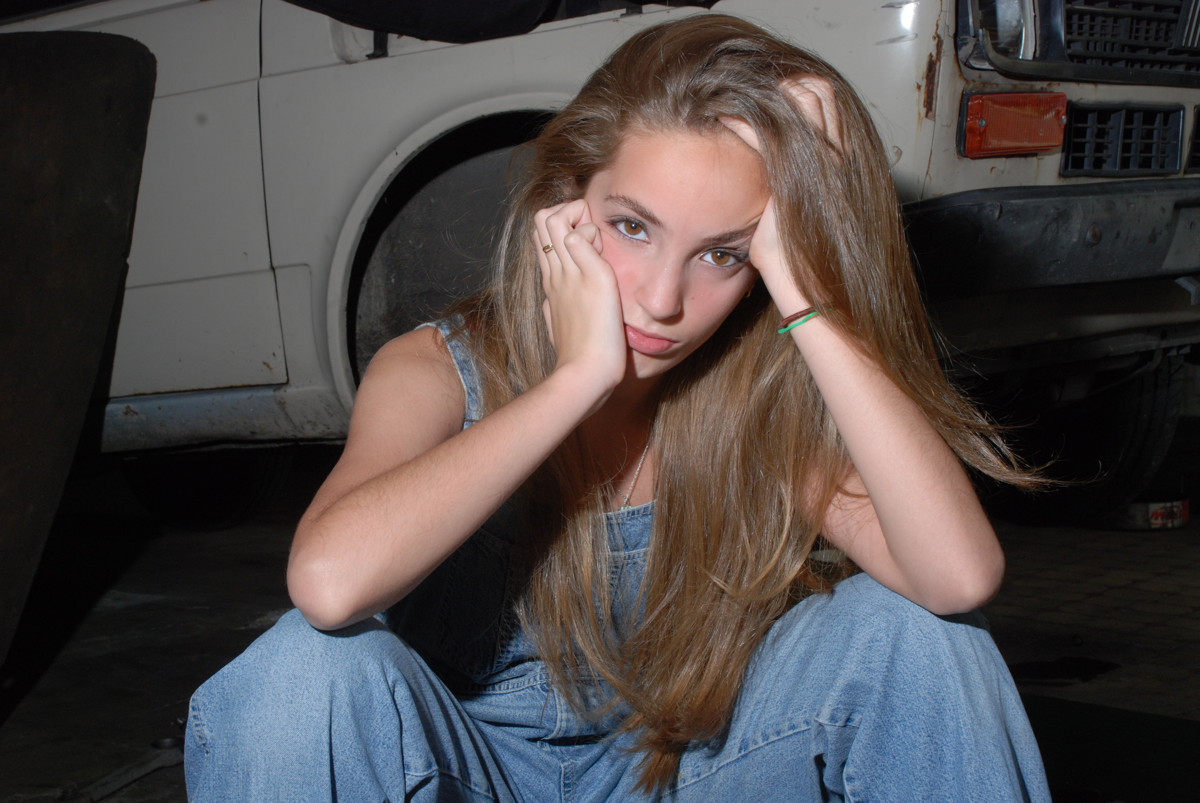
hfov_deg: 35.0
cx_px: 600
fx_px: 1902
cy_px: 402
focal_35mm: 57
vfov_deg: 23.8
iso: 250
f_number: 14
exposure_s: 1/60
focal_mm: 38
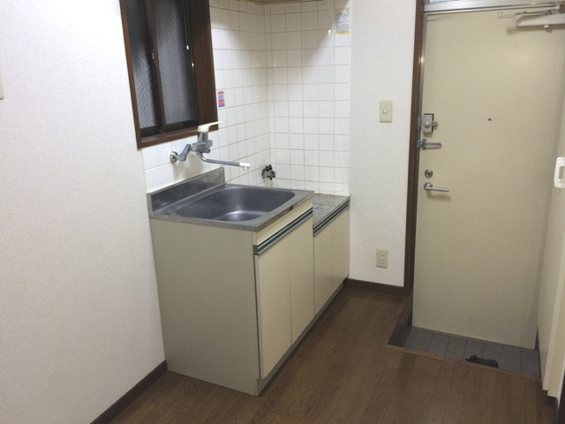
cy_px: 212
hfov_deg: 60.0
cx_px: 282
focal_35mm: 30
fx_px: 490
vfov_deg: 46.8
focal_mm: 4.12
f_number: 2.2
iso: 80
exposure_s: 1/33
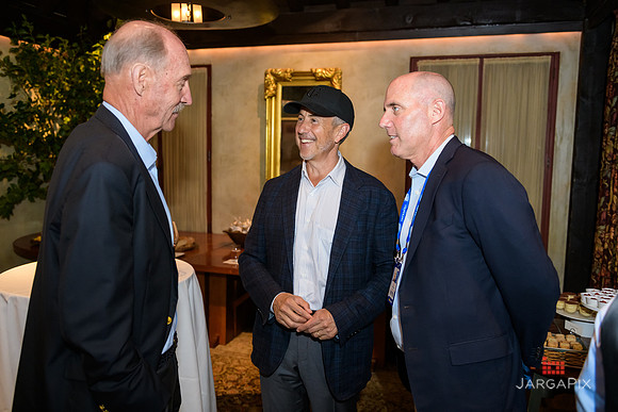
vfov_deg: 42.3
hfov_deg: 60.3
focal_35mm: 31
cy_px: 206
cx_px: 309
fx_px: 532
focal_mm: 31
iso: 1250
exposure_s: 1/125
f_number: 3.2
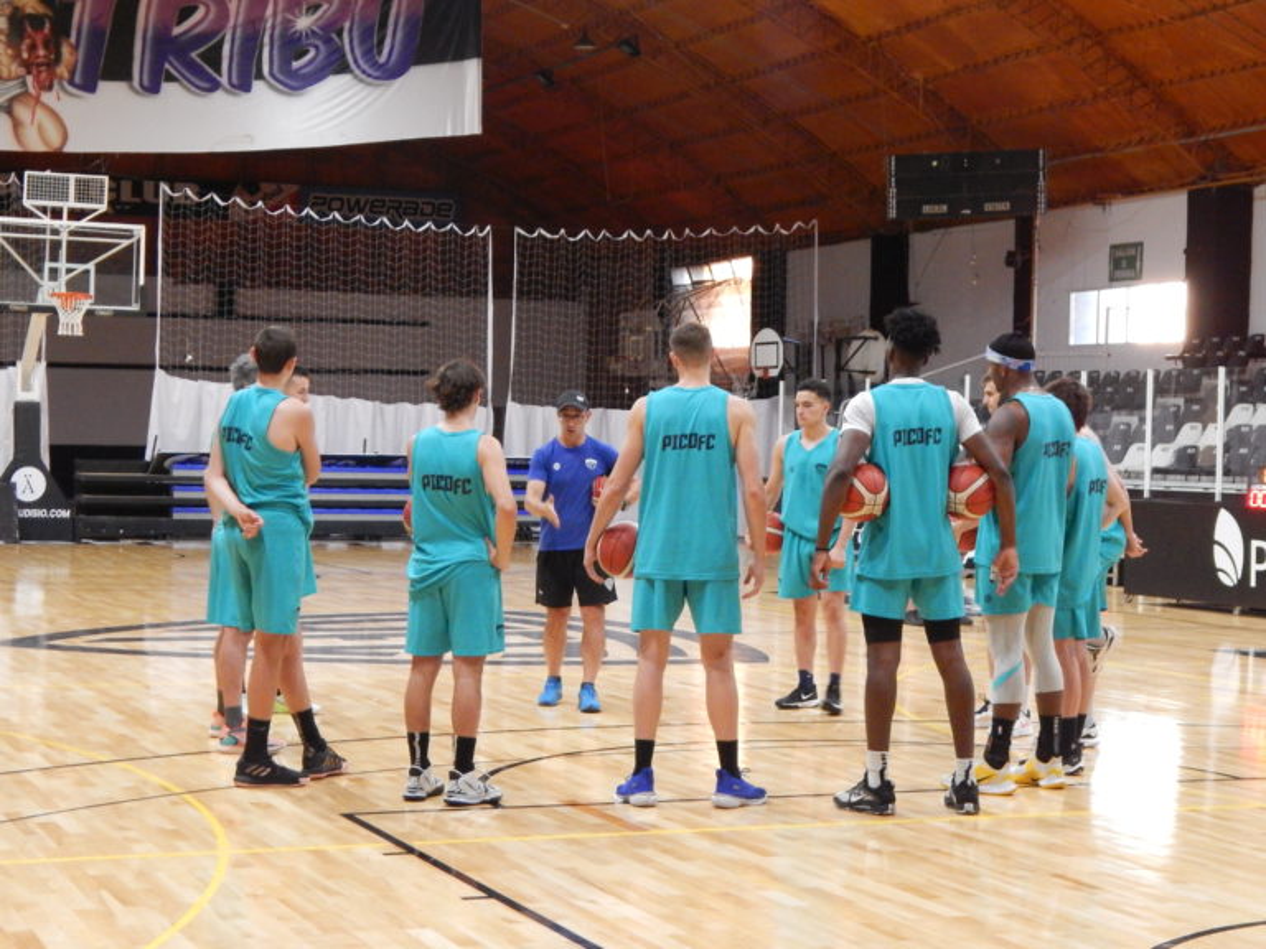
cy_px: 474
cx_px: 633
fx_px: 2524
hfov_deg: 28.2
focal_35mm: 69
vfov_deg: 21.3
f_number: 4.1
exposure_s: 1/40
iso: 800
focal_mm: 12.3
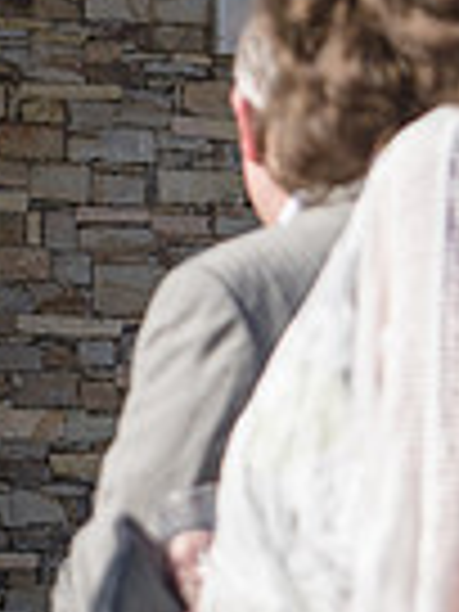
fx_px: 5428
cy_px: 205
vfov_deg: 6.5
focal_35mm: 307
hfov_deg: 4.7
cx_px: -776
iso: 100
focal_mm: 70
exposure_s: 1/800
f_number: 4
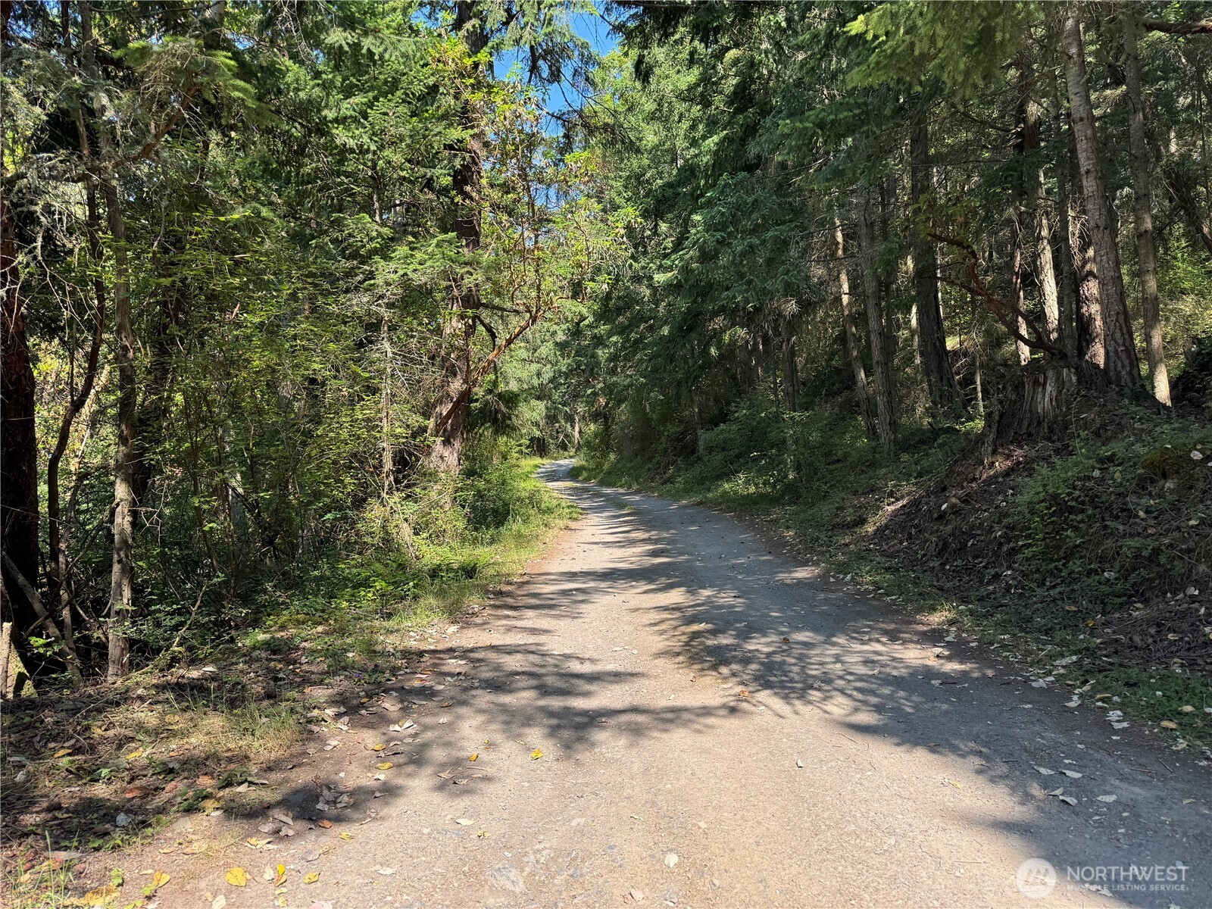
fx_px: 840
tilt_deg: +3.6
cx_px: 606
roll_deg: +1.1
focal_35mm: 24
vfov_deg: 56.8
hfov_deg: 71.6
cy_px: 454
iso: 80
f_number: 1.78
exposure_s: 1/739
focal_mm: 6.76
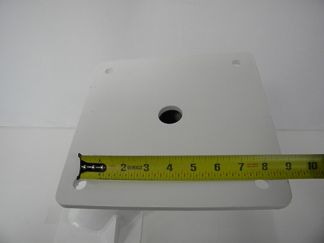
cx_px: 162
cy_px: 122
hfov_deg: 63.4
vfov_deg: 49.7
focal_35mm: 28
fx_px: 262
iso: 720
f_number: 3.5
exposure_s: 1/1000
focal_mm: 5
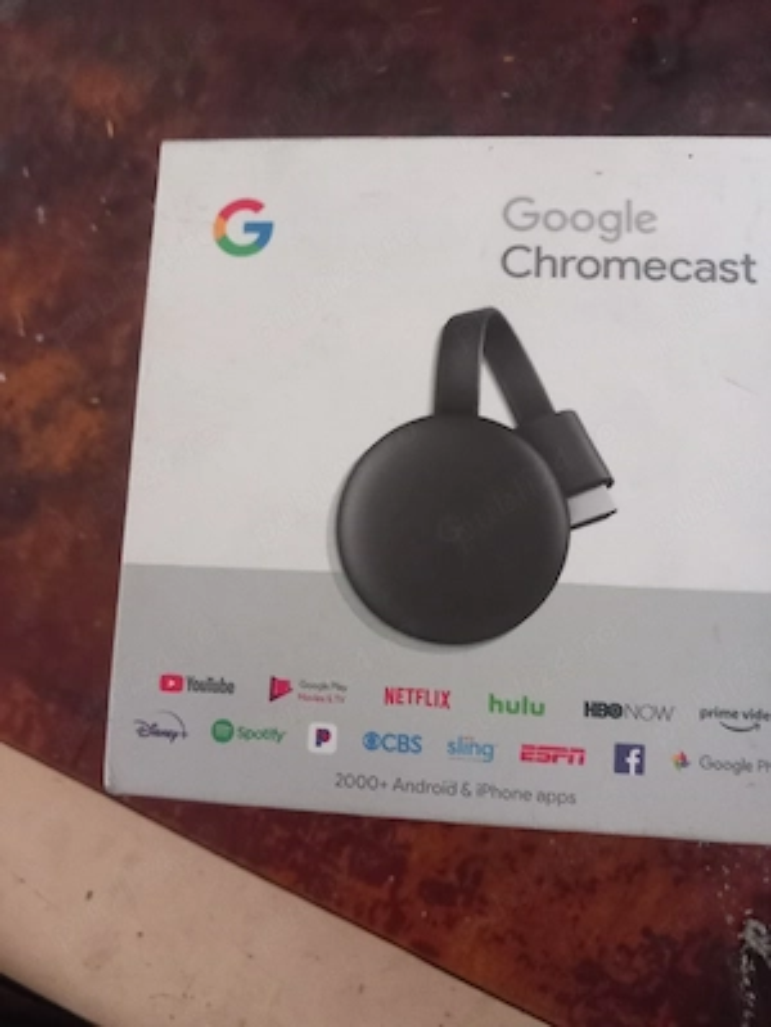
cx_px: 386
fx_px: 802
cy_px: 514
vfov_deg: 65.3
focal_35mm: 27
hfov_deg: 51.4
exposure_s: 1/16.7
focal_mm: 4
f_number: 1.8
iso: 800
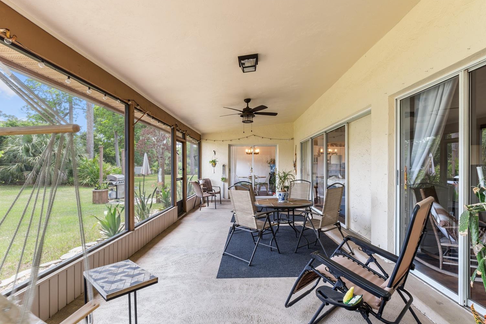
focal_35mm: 18
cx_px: 248
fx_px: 237
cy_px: 167
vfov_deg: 68.8
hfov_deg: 91.5
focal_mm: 11
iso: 100
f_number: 8
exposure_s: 1/2.5
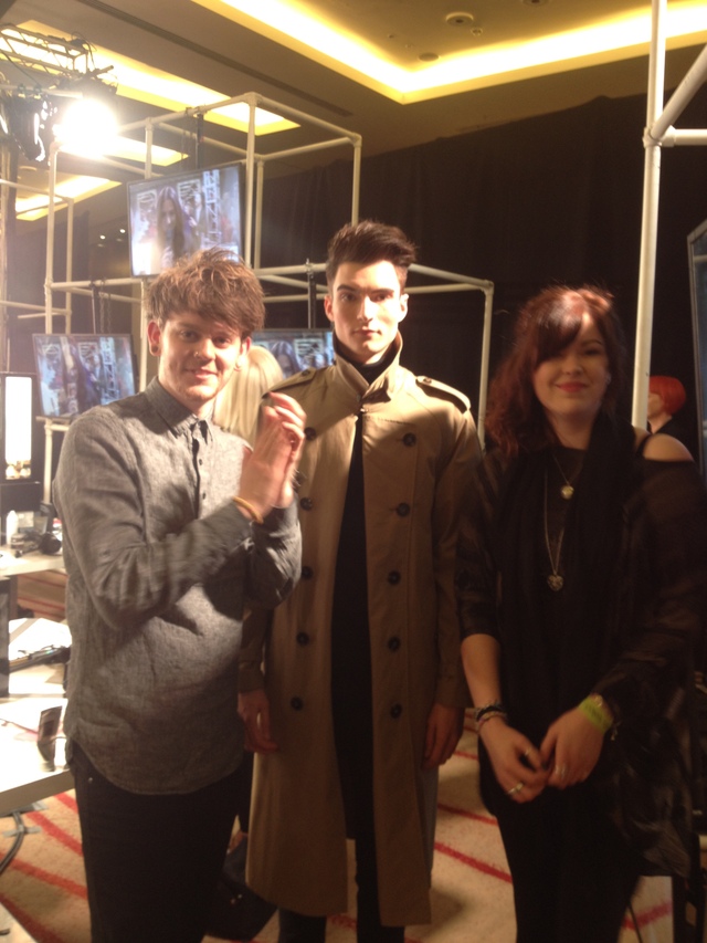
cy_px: 472
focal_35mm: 35
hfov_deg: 40.7
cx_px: 354
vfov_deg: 52.6
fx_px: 953
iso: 50
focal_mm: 4.28
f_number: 2.4
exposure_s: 1/20
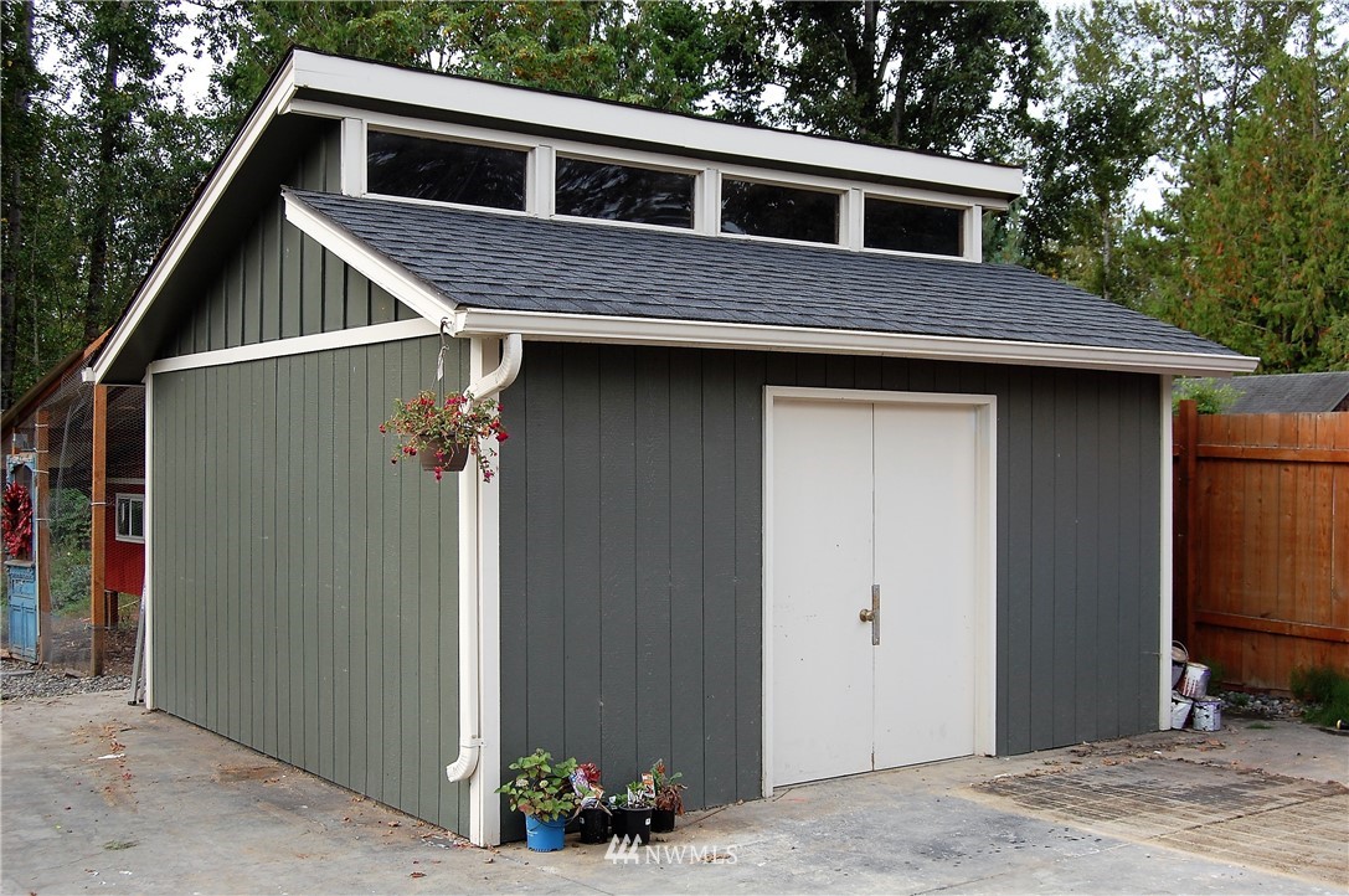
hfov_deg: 49.6
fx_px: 1460
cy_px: 448
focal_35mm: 39
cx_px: 674
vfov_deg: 34.1
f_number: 6.3
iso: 200
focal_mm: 26
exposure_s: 1/160
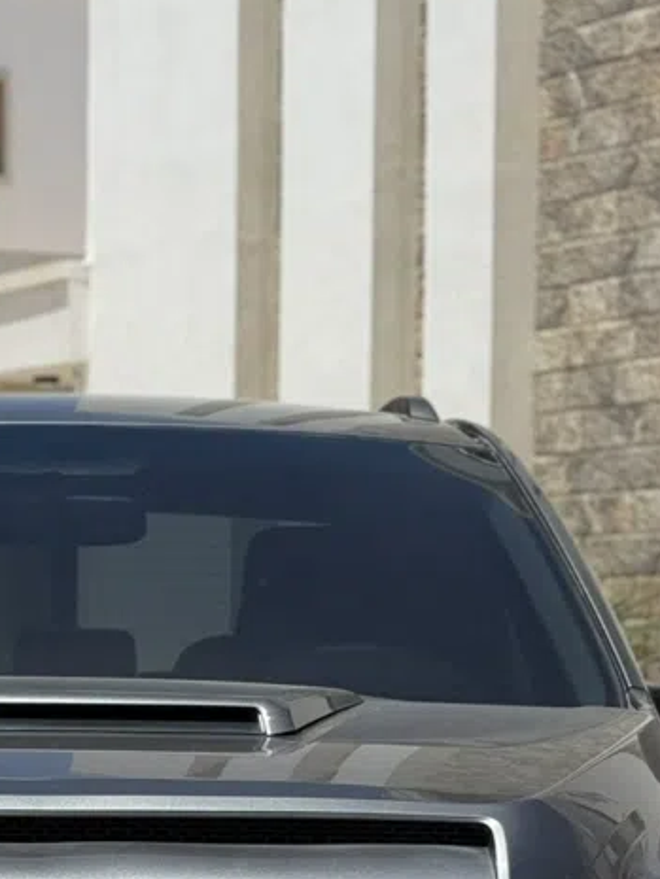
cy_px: 901
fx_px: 3583
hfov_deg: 10.5
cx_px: 43
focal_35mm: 141
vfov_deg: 13.8
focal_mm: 6.76
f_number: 1.78
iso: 80
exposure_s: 1/4587
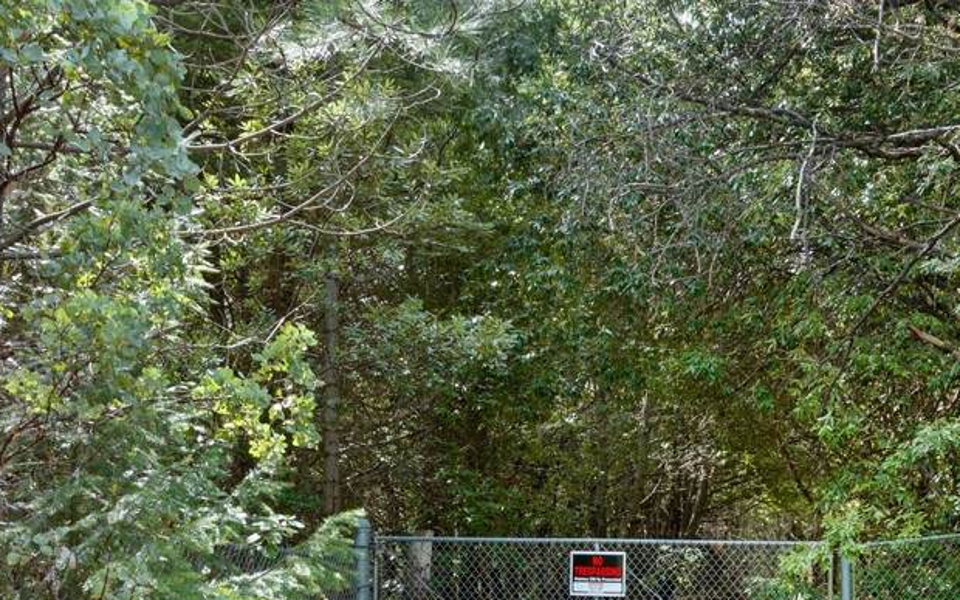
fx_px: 1098
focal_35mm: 42
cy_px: 567
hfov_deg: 46.5
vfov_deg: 29.0
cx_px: 632
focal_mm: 12.29
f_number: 11
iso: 100
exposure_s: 1/10
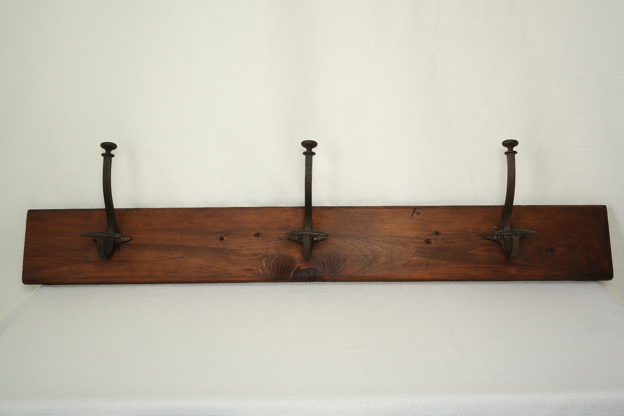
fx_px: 919
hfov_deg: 37.5
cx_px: 312
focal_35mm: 53
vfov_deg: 25.5
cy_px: 208
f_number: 6.3
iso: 400
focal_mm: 35
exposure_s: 1/30
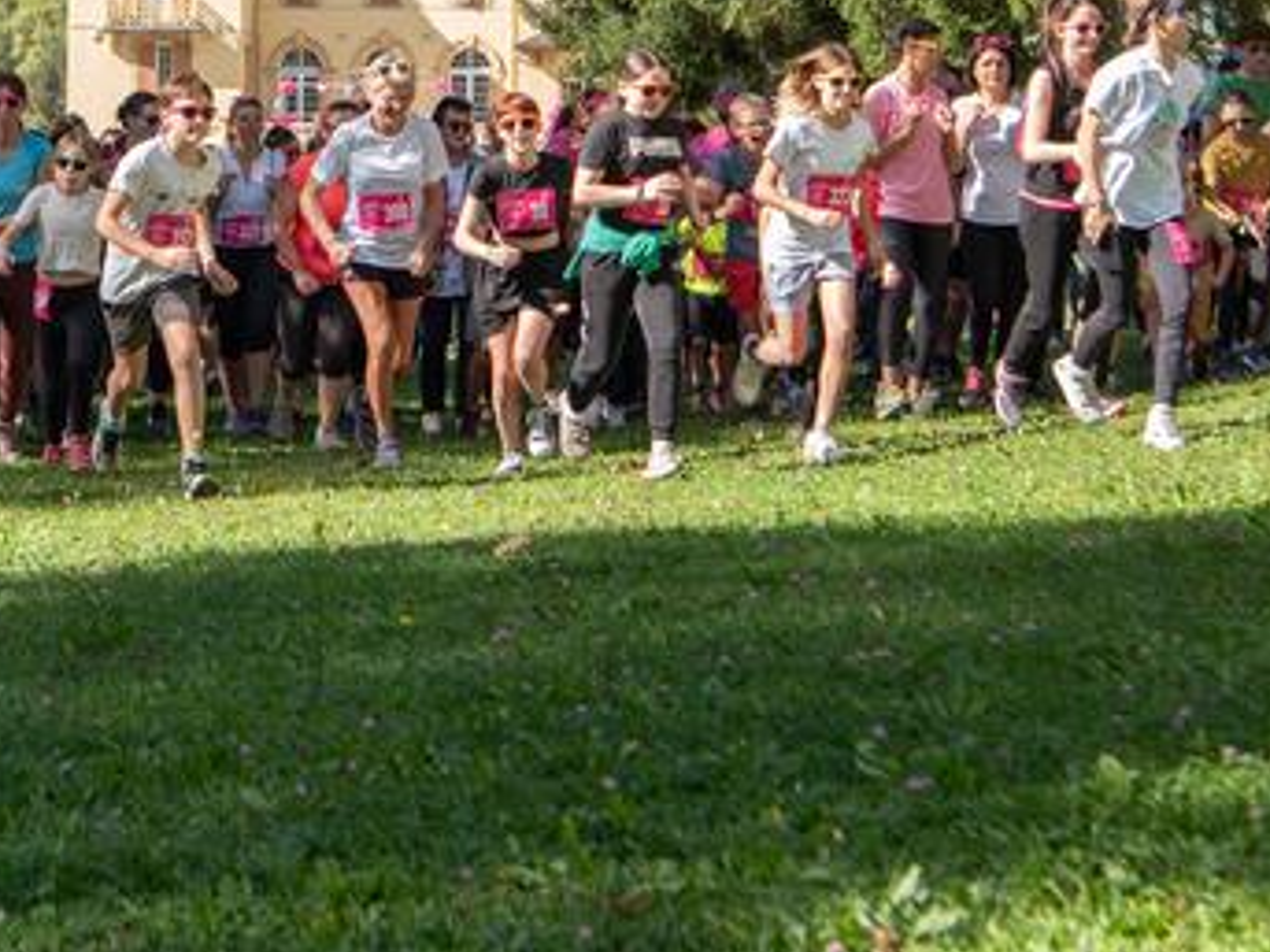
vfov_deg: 13.1
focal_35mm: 111
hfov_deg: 17.7
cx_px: 361
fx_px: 4071
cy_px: -41
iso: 400
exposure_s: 1/500
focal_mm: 44
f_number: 7.1
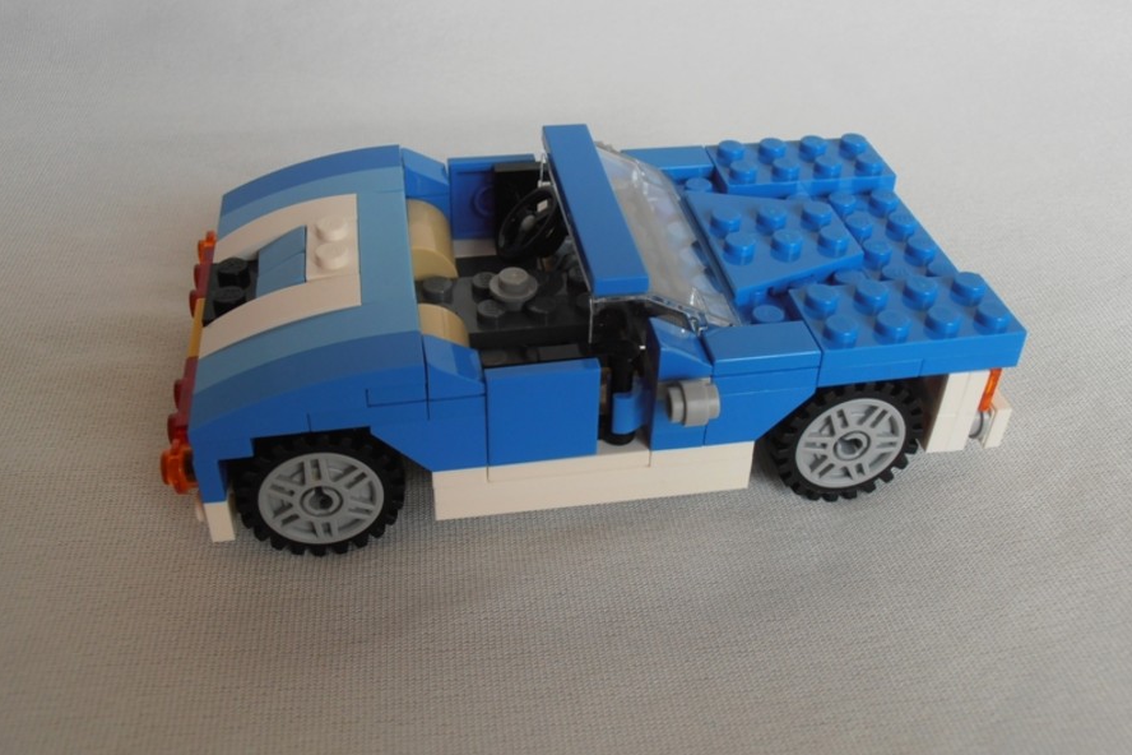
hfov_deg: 49.6
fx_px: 1226
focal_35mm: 39
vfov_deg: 34.2
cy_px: 328
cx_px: 569
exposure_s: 1/60
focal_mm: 6.61
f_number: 3.9
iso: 80
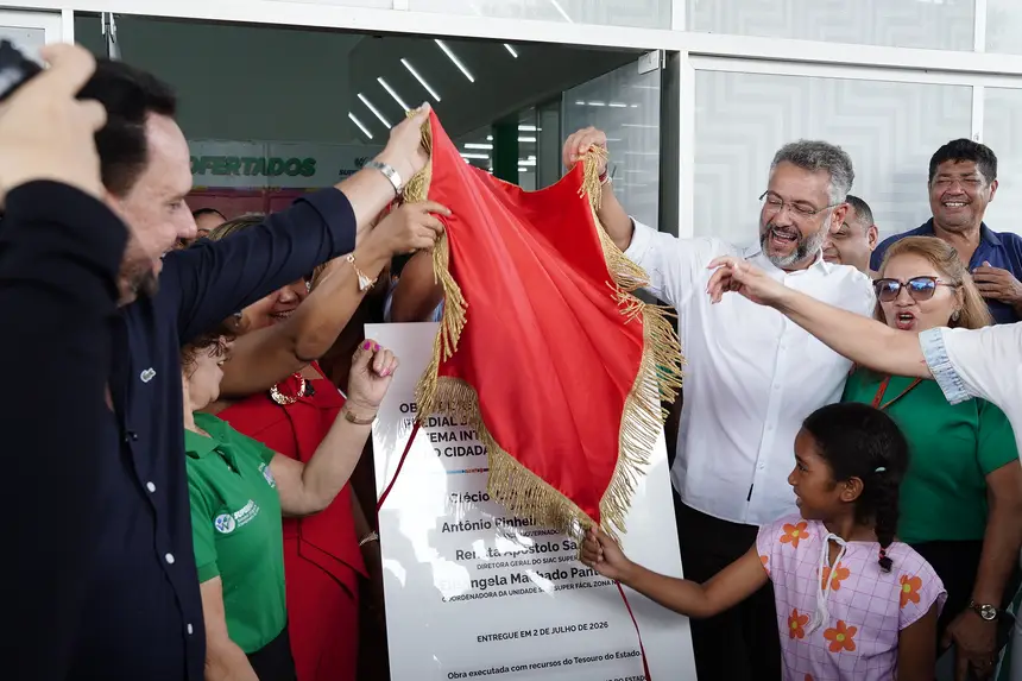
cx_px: 511
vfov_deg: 35.0
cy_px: 340
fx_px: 1079
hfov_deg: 50.7
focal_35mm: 38
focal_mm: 25.4
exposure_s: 1/400
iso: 800
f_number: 4.5
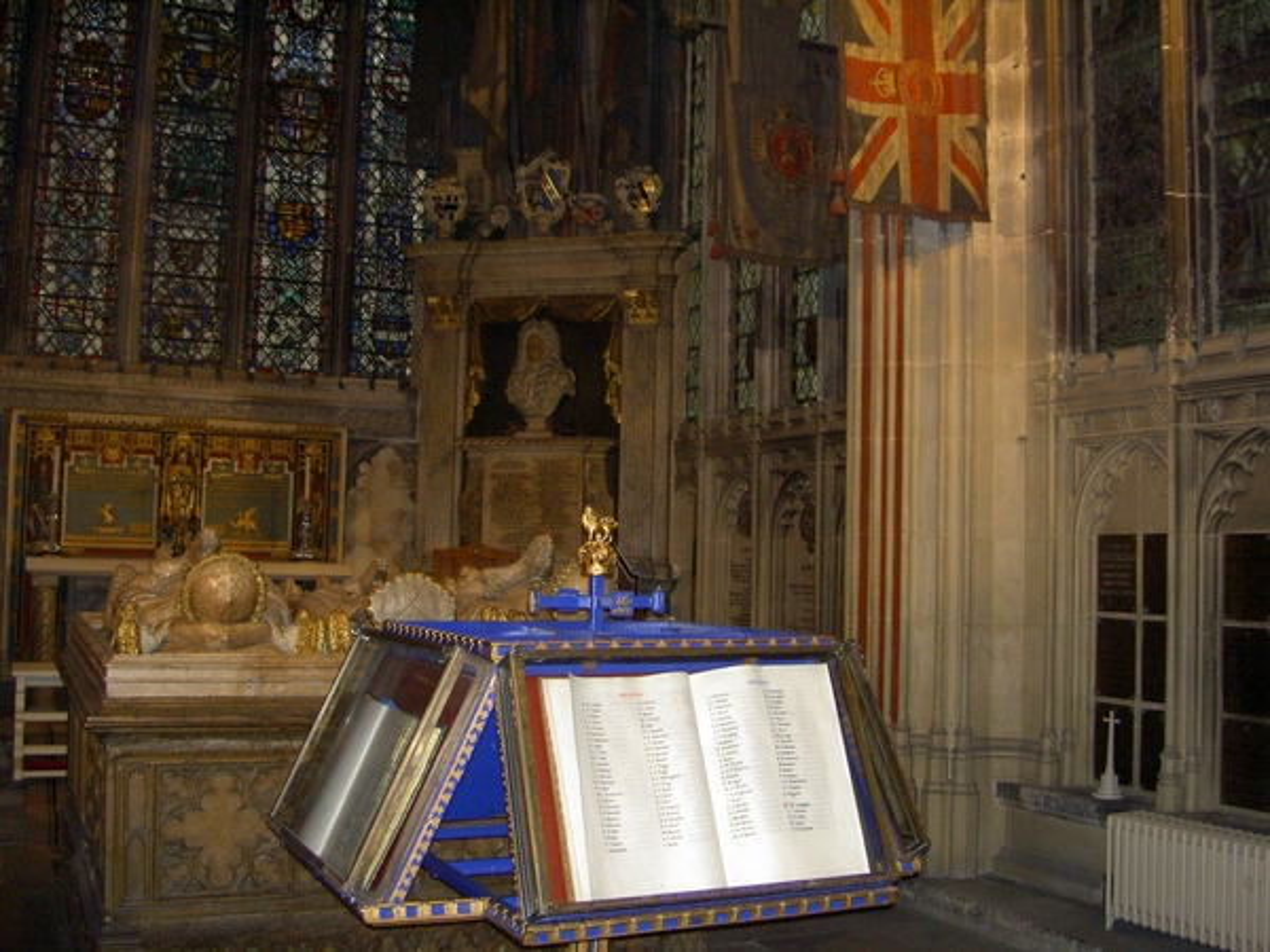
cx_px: 635
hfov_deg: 47.9
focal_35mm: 39
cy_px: 476
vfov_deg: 36.8
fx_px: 1431
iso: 200
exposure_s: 1/60
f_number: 2.8
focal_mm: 8
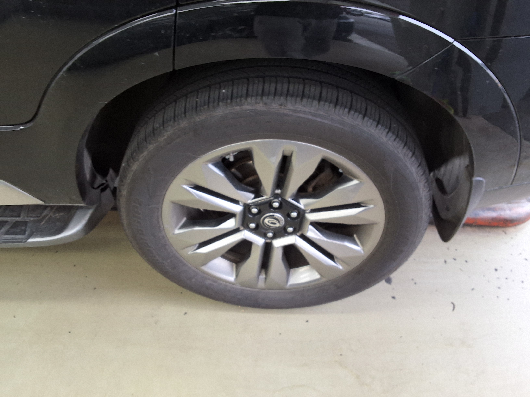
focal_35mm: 28
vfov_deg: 49.7
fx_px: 429
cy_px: 198
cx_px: 265
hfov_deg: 63.4
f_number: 1.9
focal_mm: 2.91
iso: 80
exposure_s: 1/40
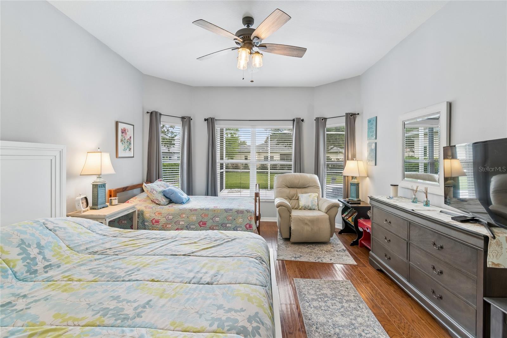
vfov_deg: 77.3
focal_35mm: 15
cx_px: 254
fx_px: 211
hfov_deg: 100.4
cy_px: 169
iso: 100
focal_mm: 10
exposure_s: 1/20
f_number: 7.1
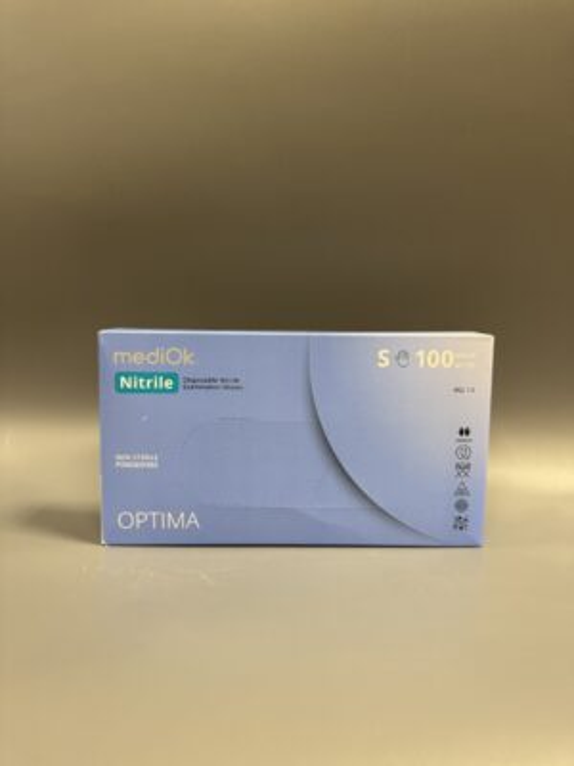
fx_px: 531
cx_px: 287
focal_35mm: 24
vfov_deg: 71.6
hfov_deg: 56.8
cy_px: 383
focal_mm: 6.76
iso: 200
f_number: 1.78
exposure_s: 1/50
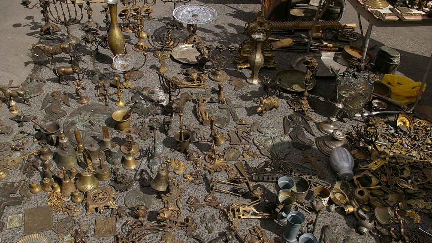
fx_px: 384
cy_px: 138
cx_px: 213
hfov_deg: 58.7
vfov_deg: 35.0
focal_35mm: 34
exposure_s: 1/250
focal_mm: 21
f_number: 8
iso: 200
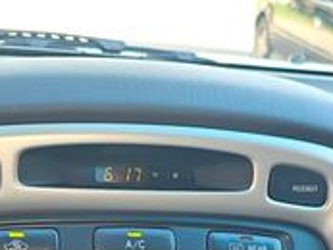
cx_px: 137
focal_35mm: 85
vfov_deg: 16.0
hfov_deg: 23.0
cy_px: 365
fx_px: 818
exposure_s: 1/60
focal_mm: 6.3
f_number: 1.7
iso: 25
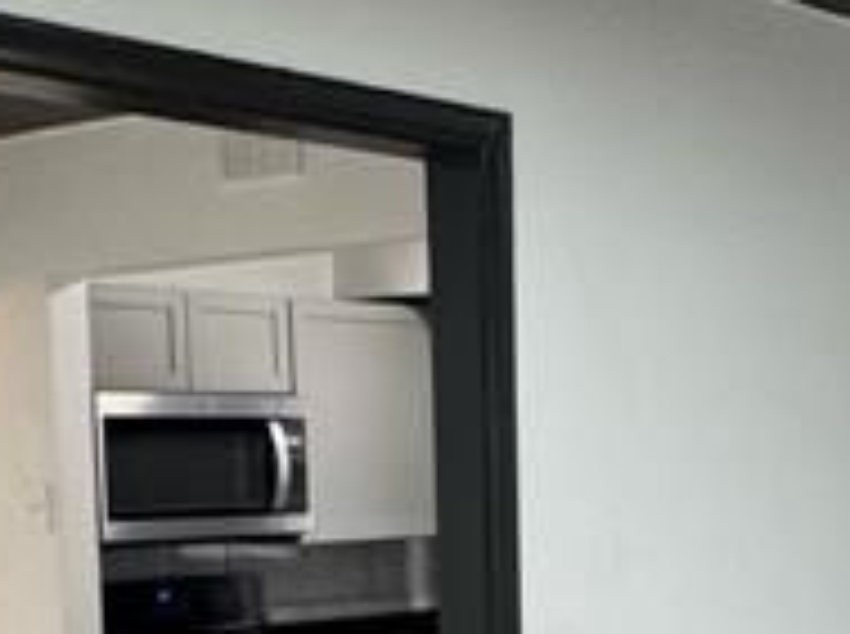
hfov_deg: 25.3
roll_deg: +0.4
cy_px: 715
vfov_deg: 18.5
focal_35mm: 76
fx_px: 1863
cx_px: 657
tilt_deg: -8.4
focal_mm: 2.22
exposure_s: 1/60
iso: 200
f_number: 2.2
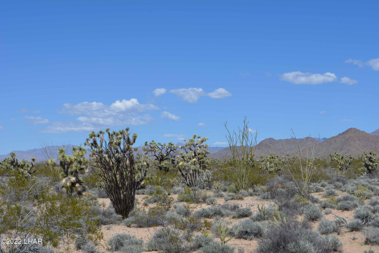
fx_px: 632
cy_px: 126
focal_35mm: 60
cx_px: 190
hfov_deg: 33.4
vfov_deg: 22.7
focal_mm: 40
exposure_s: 1/320
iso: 100
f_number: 9
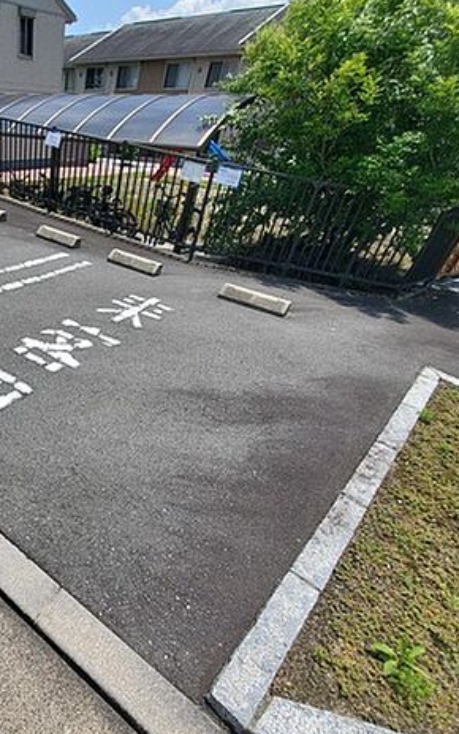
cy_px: 373
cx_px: 36
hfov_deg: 53.5
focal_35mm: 19
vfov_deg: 88.0
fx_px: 380
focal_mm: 1.8
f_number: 2.2
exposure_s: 1/1321
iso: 50
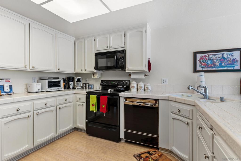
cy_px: 80
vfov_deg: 70.5
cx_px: 120
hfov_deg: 93.3
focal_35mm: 17
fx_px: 114
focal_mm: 17
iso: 80
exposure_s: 1
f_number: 7.1
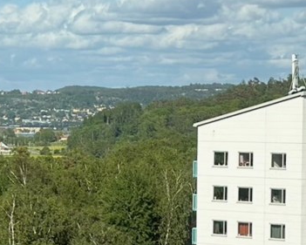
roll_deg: -0.1
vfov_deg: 7.4
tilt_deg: -2.1
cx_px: -154
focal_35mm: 208
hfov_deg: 9.0
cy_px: 146
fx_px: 1884
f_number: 1.78
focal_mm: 6.76
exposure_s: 1/3953
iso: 64
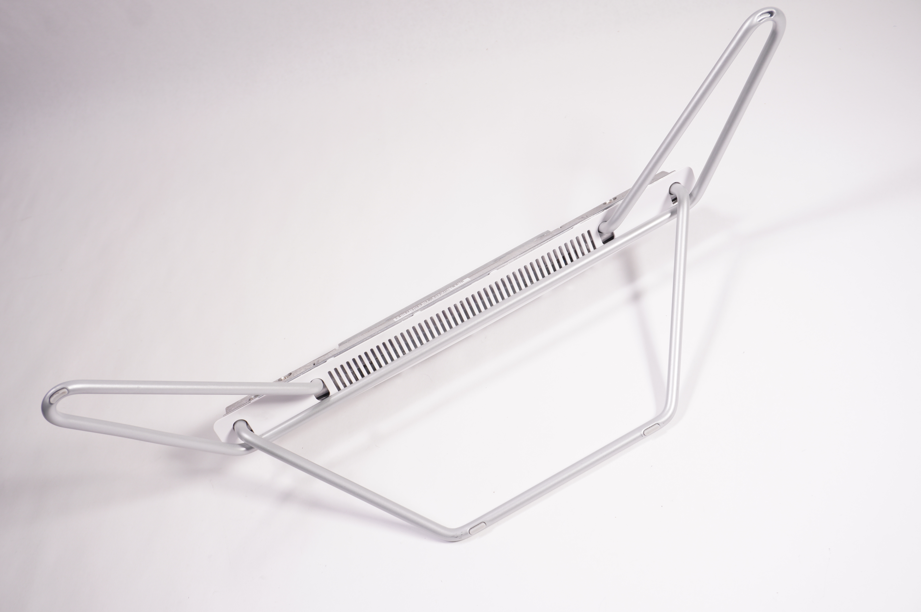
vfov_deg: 33.0
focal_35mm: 40
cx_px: 460
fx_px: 1035
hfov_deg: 48.0
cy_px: 306
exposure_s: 1/40
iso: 100
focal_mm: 27
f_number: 5.6
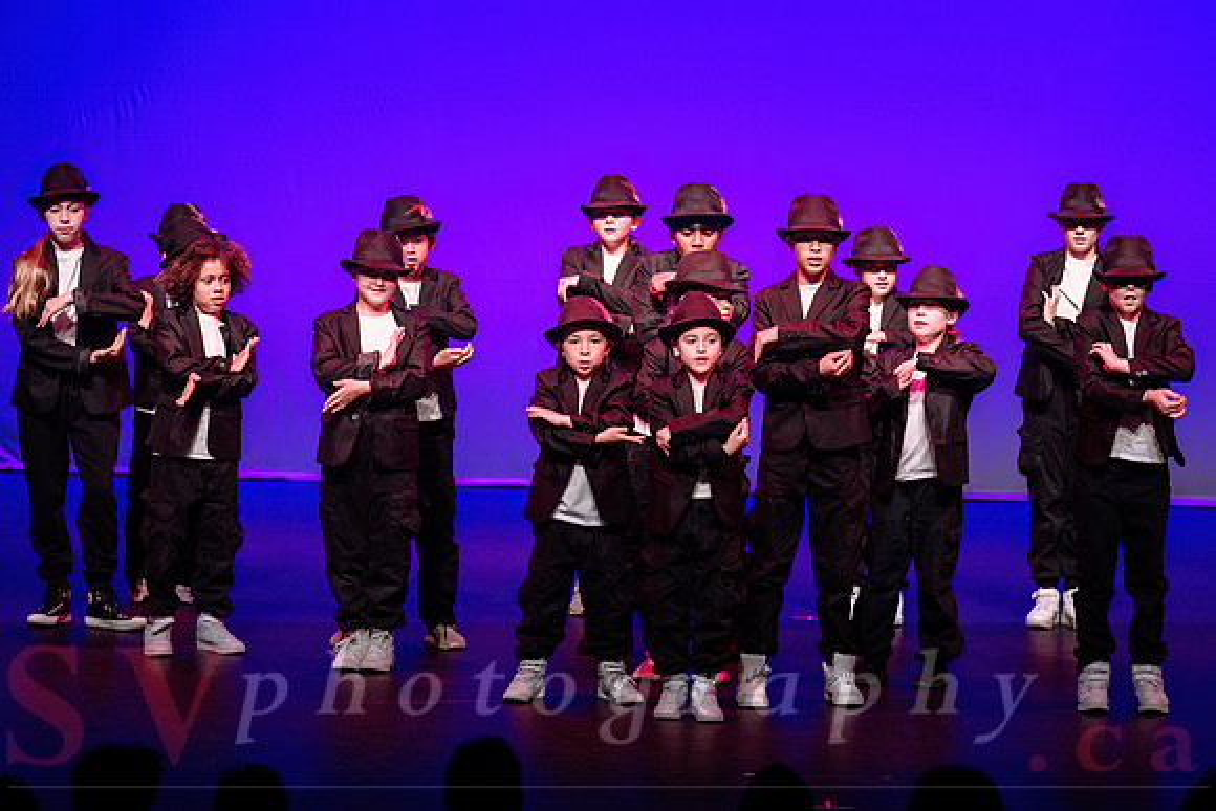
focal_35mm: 150
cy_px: 342
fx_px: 5081
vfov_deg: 9.1
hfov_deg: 13.6
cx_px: 703
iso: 1250
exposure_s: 1/320
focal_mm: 130
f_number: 2.8
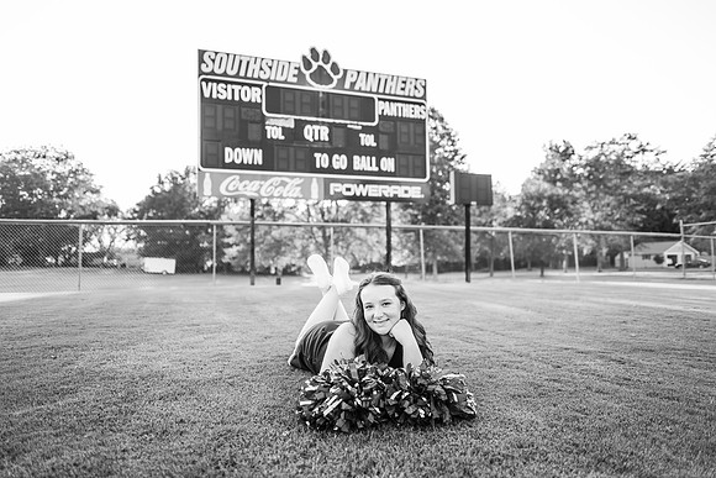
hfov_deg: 73.7
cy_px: 239
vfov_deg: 53.2
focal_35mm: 24
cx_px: 358
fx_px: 477
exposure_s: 1/500
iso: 125
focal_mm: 24
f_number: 2
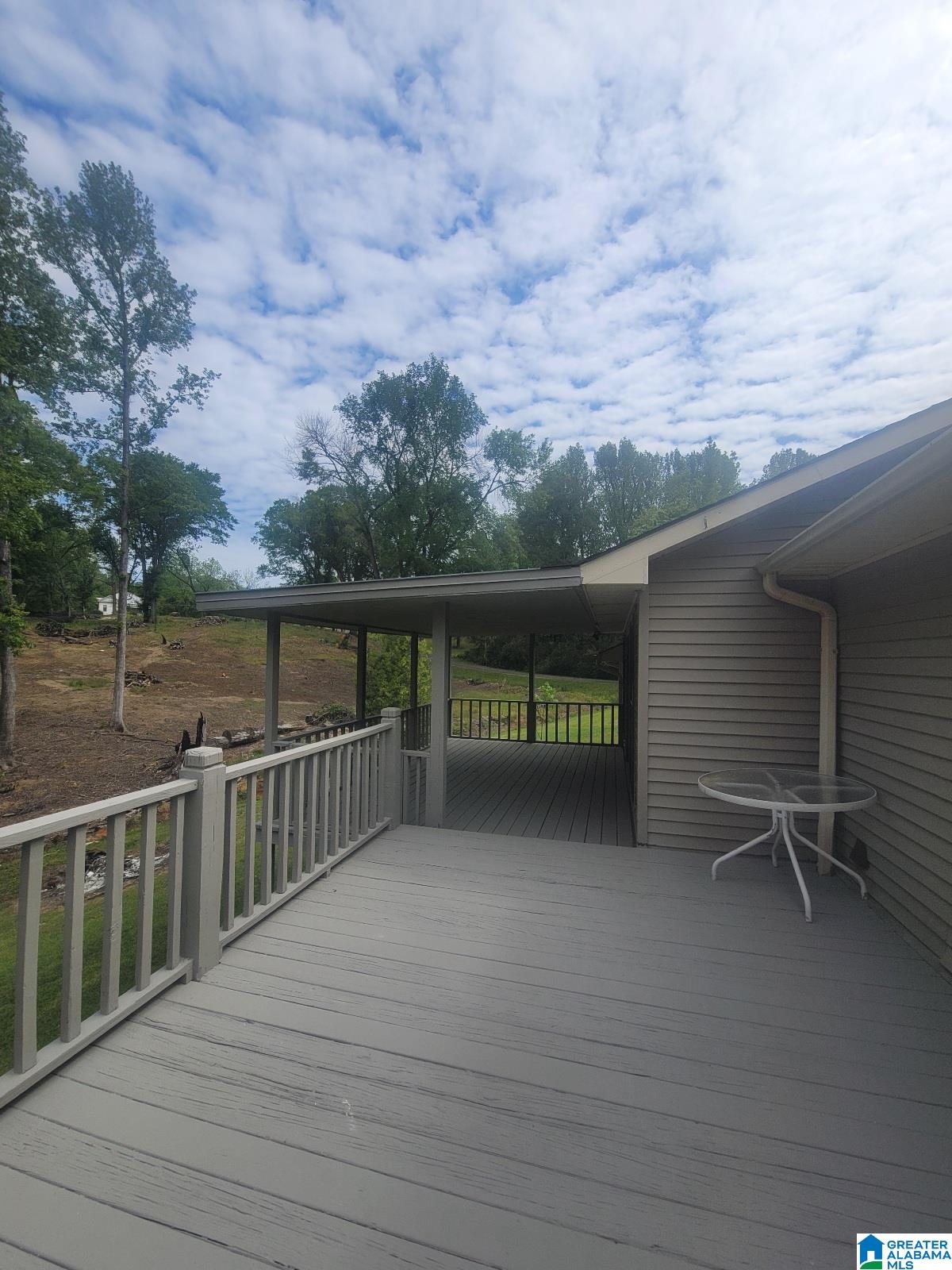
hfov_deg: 89.9
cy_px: 635
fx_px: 477
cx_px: 476
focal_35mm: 13
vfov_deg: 106.2
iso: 64
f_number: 2.2
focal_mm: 2.2
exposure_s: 1/3333
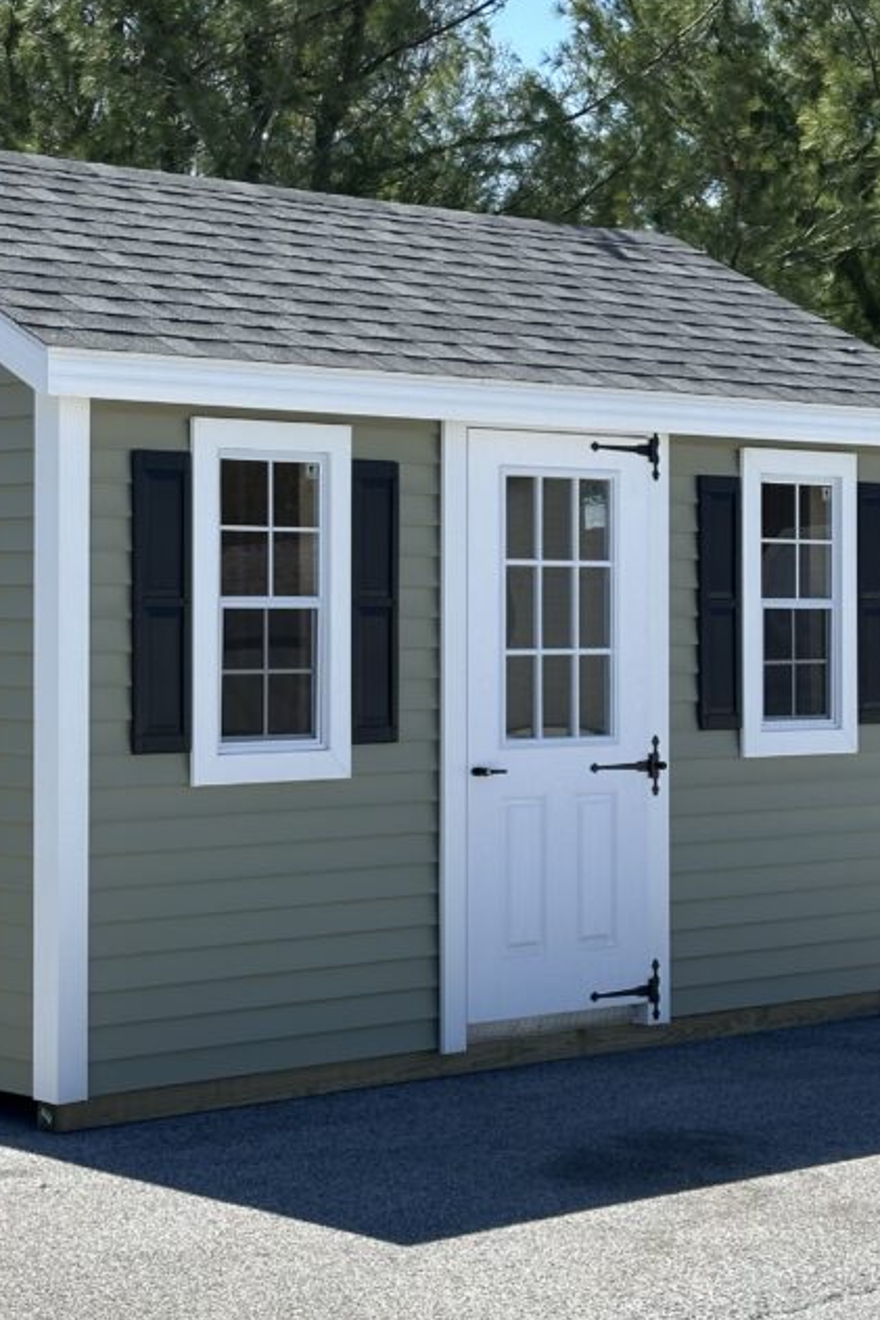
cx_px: 242
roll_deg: +1.5
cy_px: 527
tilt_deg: -0.3
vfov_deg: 25.0
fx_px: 2968
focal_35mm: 81
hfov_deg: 16.8
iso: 64
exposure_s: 1/3257
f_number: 1.78
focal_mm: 6.86
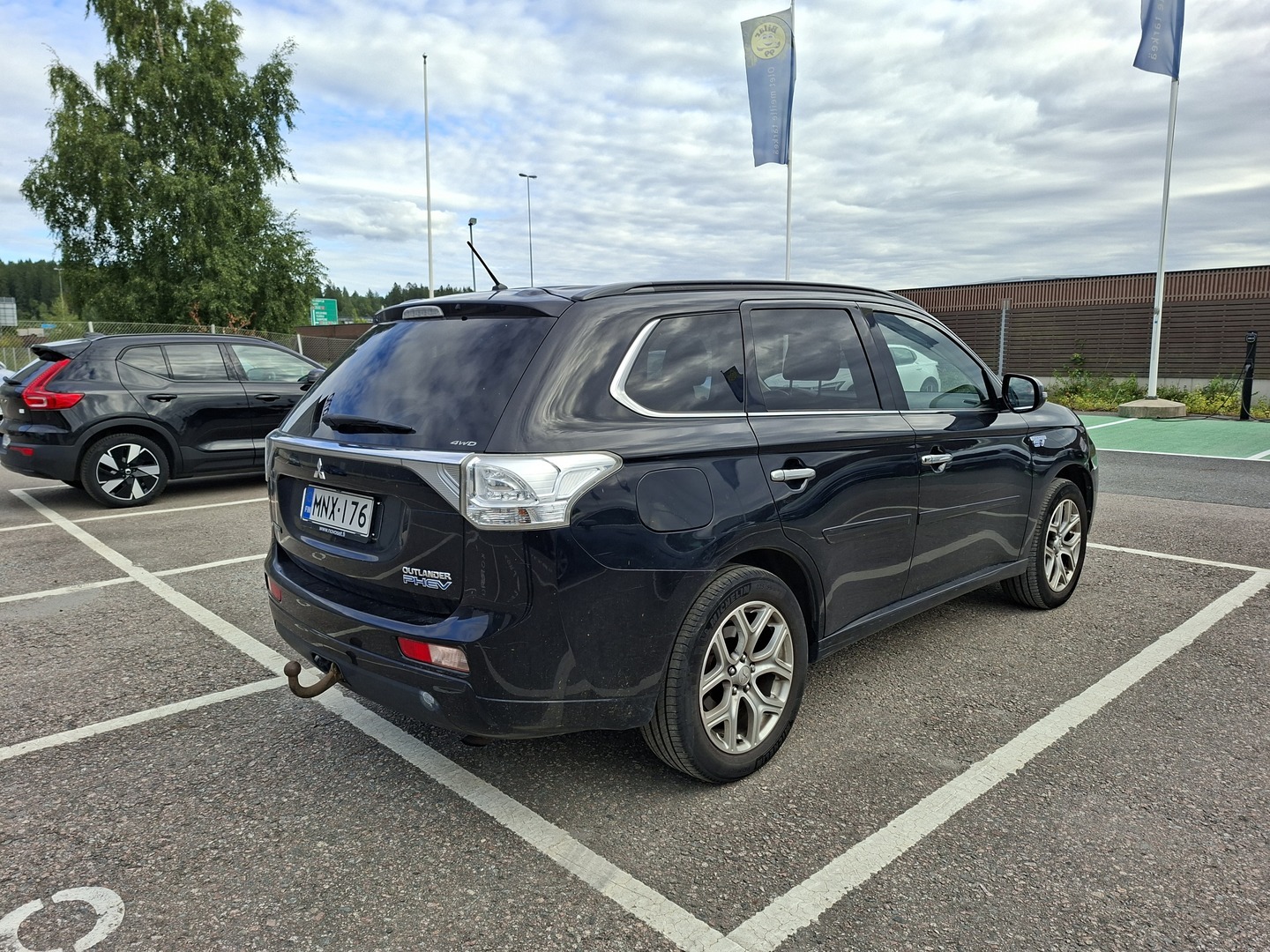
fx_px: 844
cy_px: 476
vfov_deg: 58.9
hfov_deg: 73.9
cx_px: 635
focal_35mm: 23
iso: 50
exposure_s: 1/826
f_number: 1.8
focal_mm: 5.54
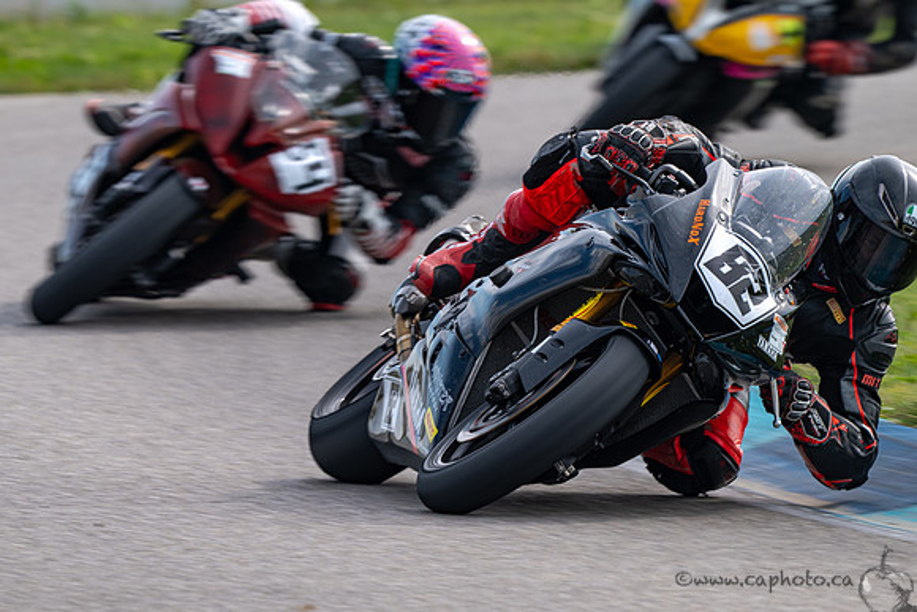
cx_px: 328
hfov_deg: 2.7
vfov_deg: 1.8
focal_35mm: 771
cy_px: 393
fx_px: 19637
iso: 125
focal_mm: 600
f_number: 10
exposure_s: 1/200
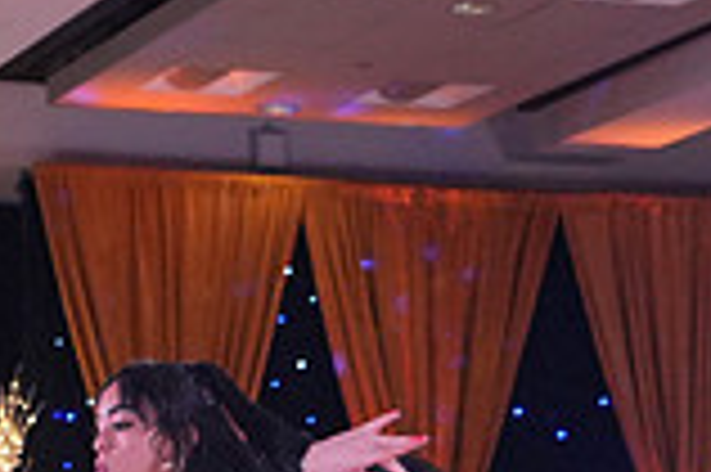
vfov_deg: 8.4
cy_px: 771
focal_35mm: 158
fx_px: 3117
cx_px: 58
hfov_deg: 12.9
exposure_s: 1/400
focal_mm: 29
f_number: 4
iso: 2000
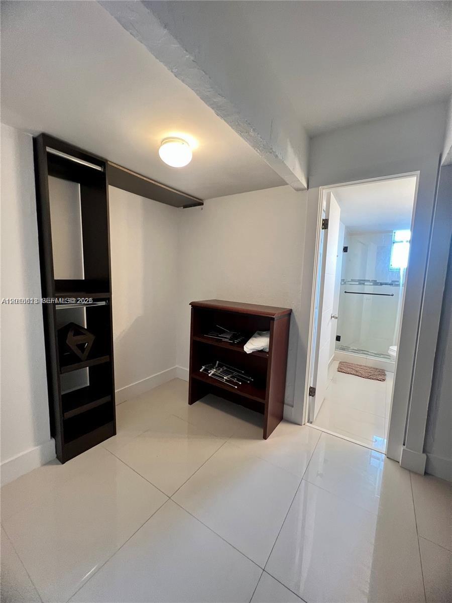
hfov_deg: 89.9
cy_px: 302
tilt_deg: -6.8
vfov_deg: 106.2
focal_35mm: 13
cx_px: 226
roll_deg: -1.6
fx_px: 226
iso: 200
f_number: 1.8
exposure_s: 1/60
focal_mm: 1.57
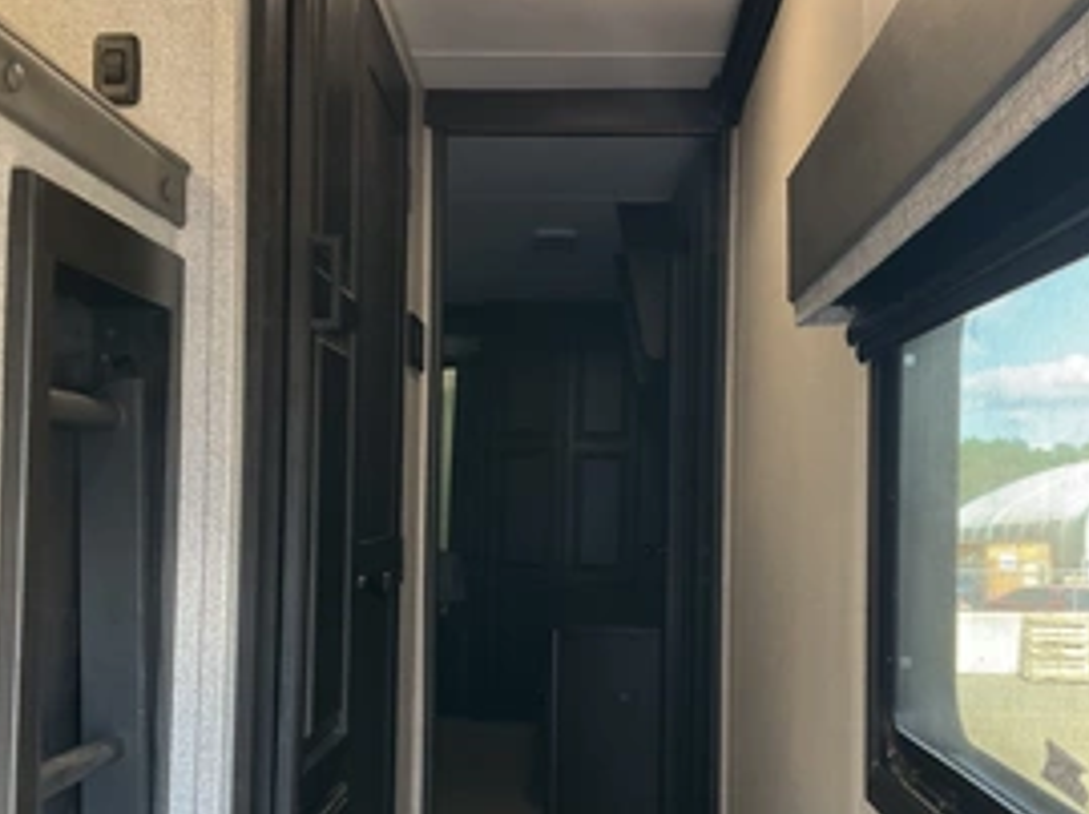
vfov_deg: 33.4
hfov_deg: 43.9
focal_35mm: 43
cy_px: 488
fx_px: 1352
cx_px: 549
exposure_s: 1/60
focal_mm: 3
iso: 160
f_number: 1.8
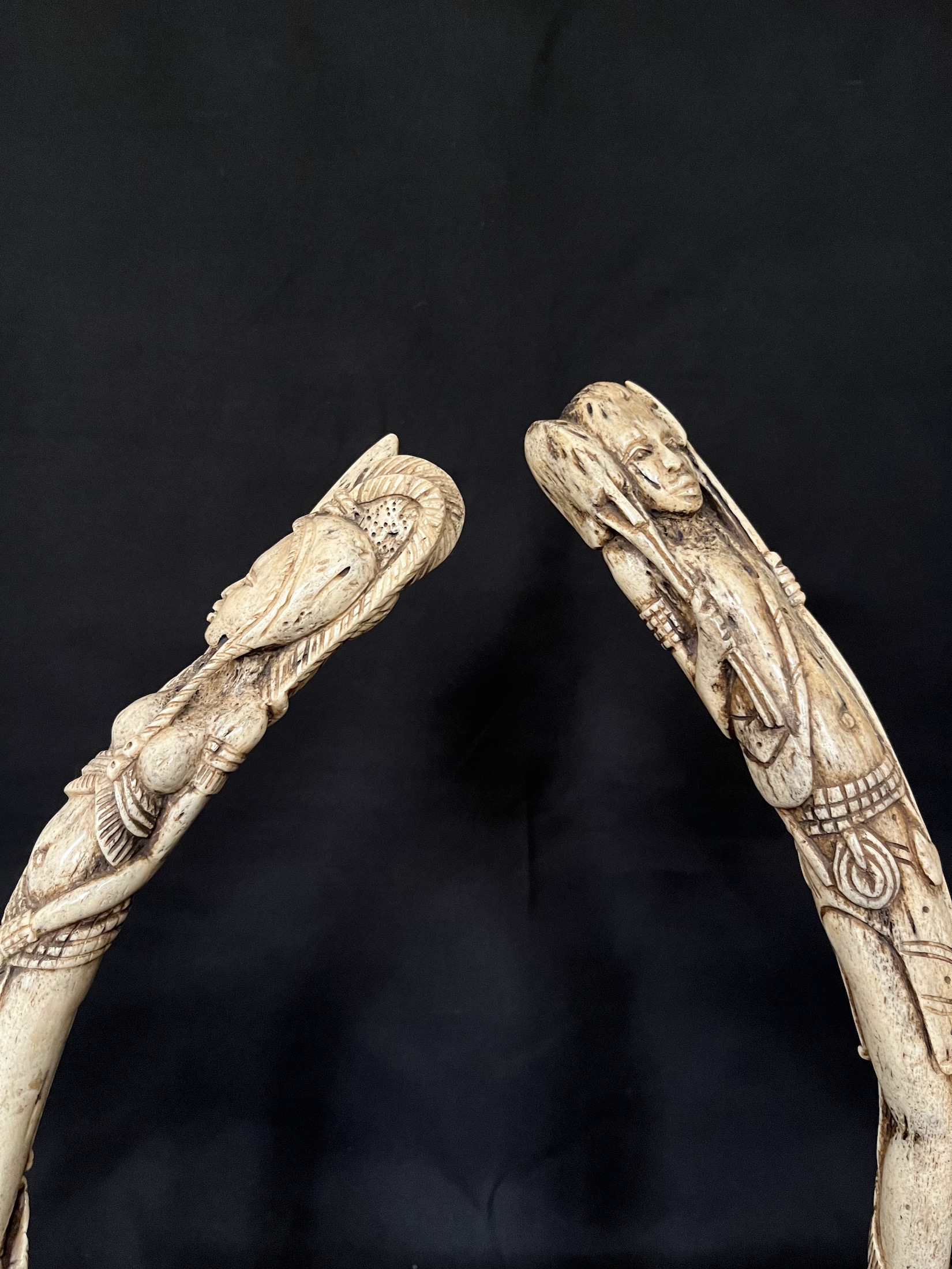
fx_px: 953
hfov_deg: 53.1
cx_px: 476
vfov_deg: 67.3
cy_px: 634
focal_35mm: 26
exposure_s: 1/60
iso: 500
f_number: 1.6
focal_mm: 5.1
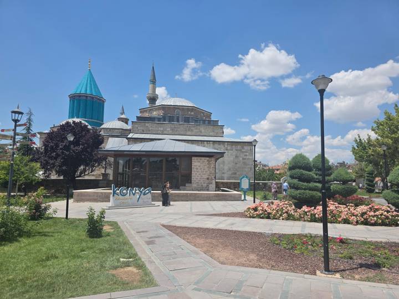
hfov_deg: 73.9
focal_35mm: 23
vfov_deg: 58.9
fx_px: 265
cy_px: 150
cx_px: 200
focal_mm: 6.3
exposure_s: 1/7333
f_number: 1.7
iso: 80
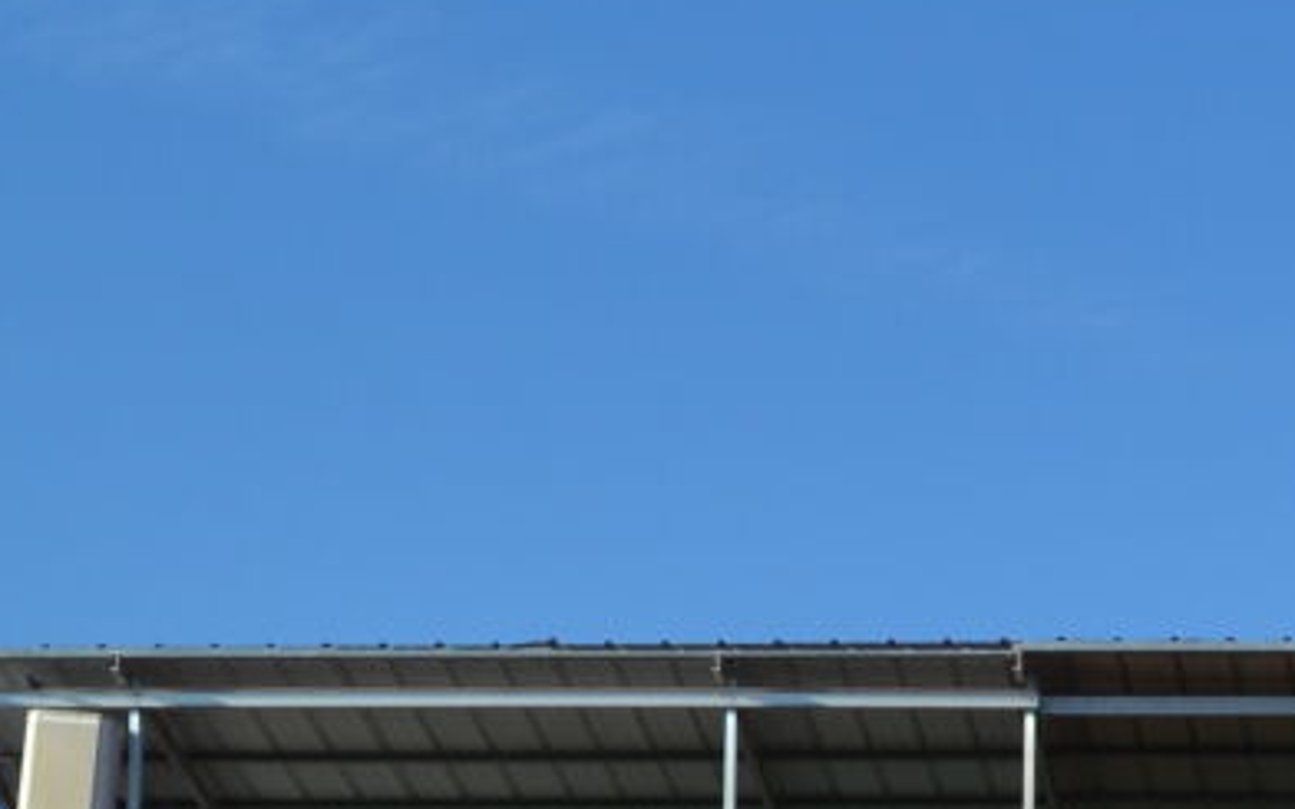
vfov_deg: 7.6
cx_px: 1614
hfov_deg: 12.4
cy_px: 1686
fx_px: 5823
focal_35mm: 165
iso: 100
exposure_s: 1/250
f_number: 8
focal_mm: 24
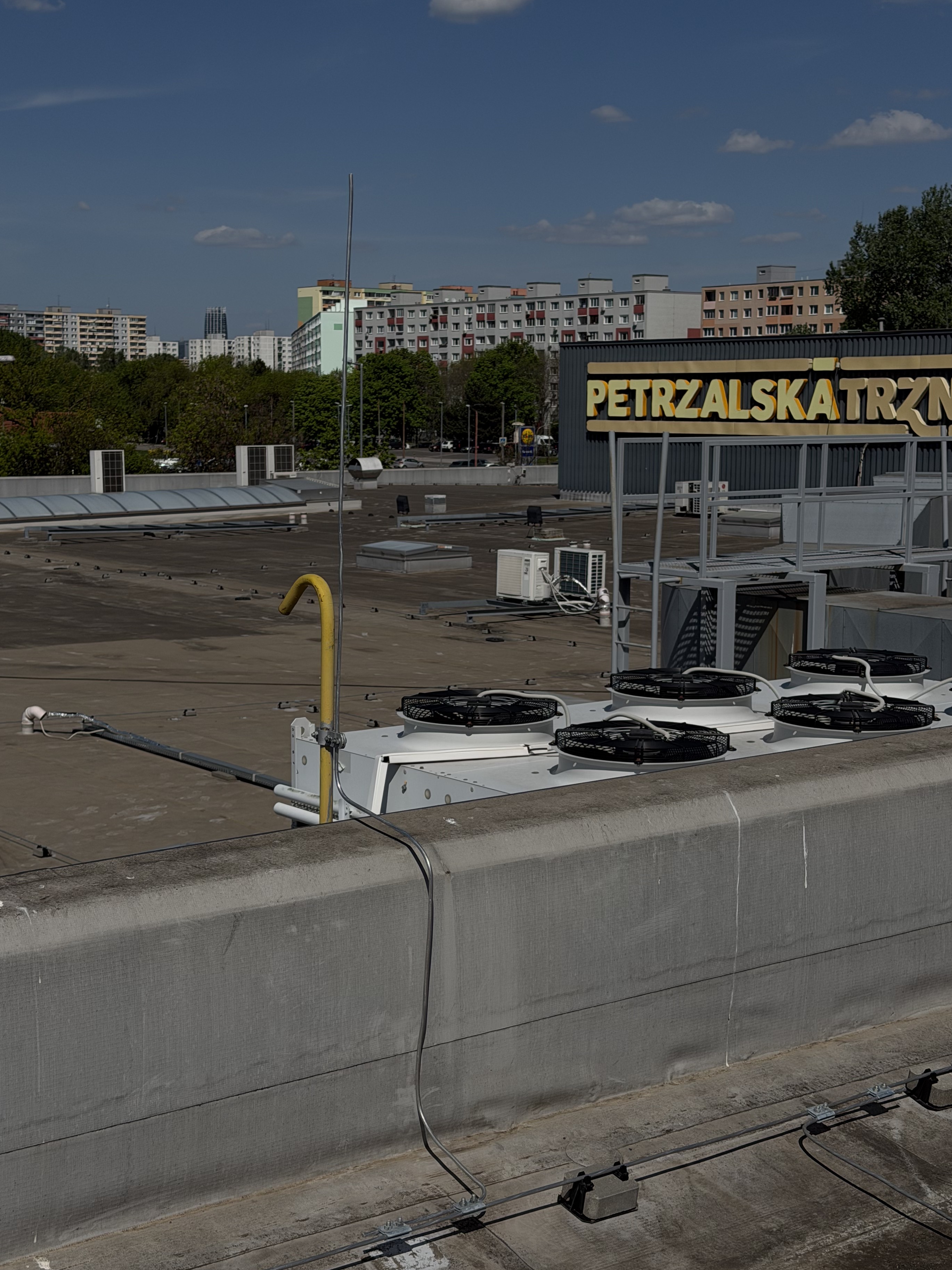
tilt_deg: -7.6
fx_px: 1943
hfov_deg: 27.5
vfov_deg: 36.2
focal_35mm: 53
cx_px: 459
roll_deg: -0.5
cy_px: 662
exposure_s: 1/20408
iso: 64
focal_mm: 6.76
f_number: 1.78
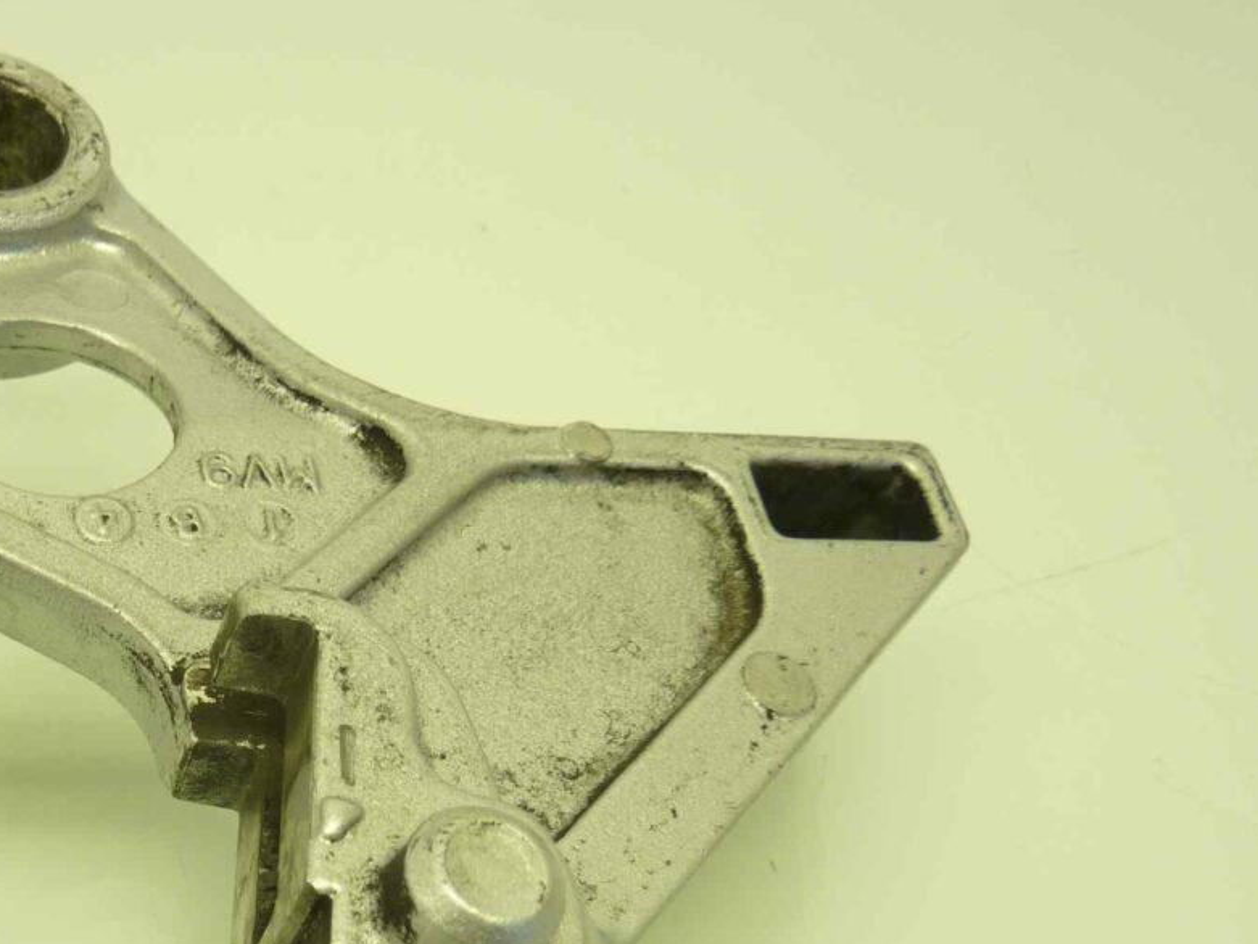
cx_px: 195
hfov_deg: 37.7
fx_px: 1745
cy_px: 853
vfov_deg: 29.0
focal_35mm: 48
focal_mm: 4.1
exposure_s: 1/30
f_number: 3.3
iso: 80
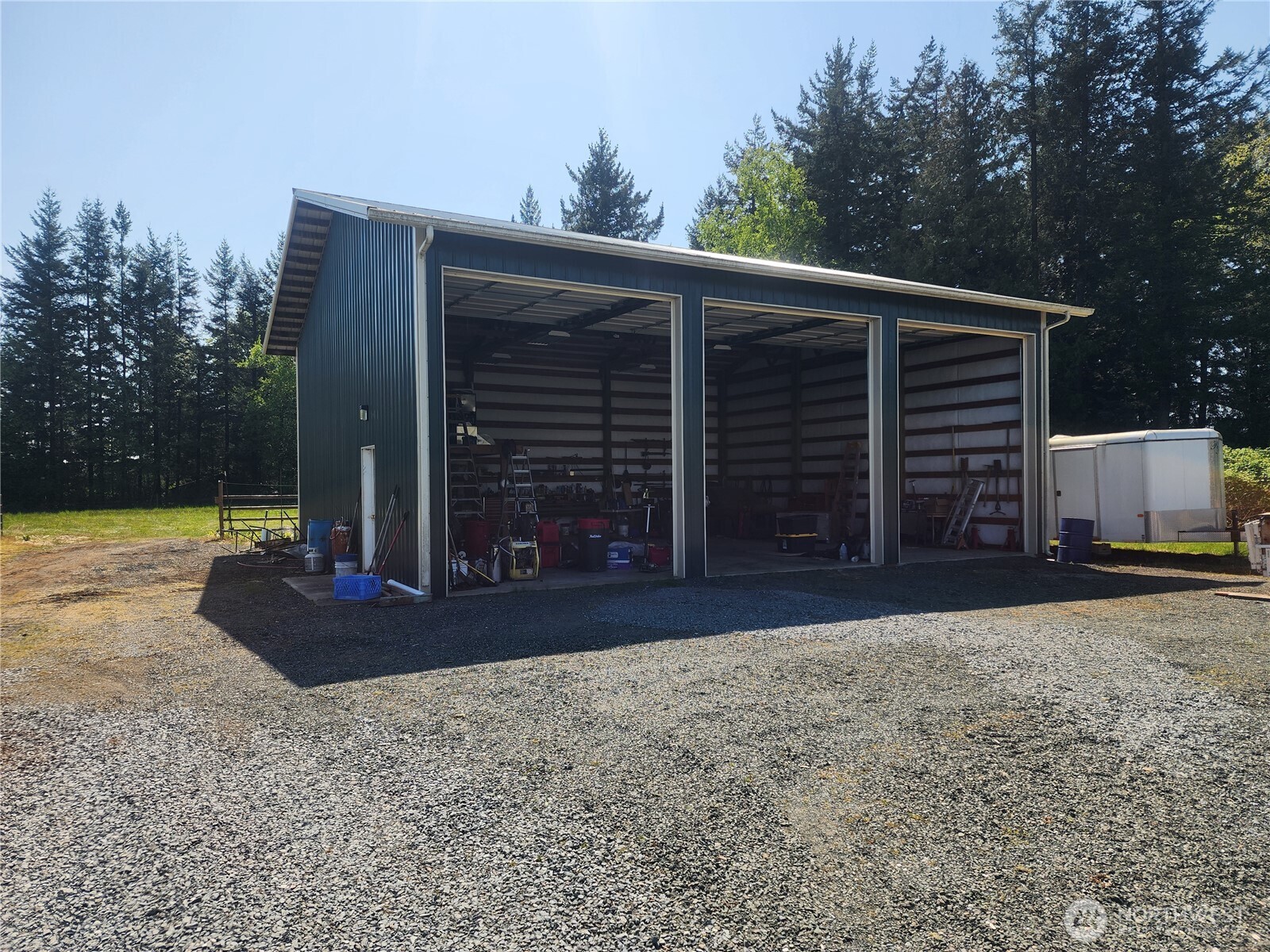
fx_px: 844
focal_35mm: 23
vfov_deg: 58.9
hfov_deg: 73.9
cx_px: 635
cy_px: 476
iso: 12
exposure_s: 1/1000
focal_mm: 6.4
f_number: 1.8
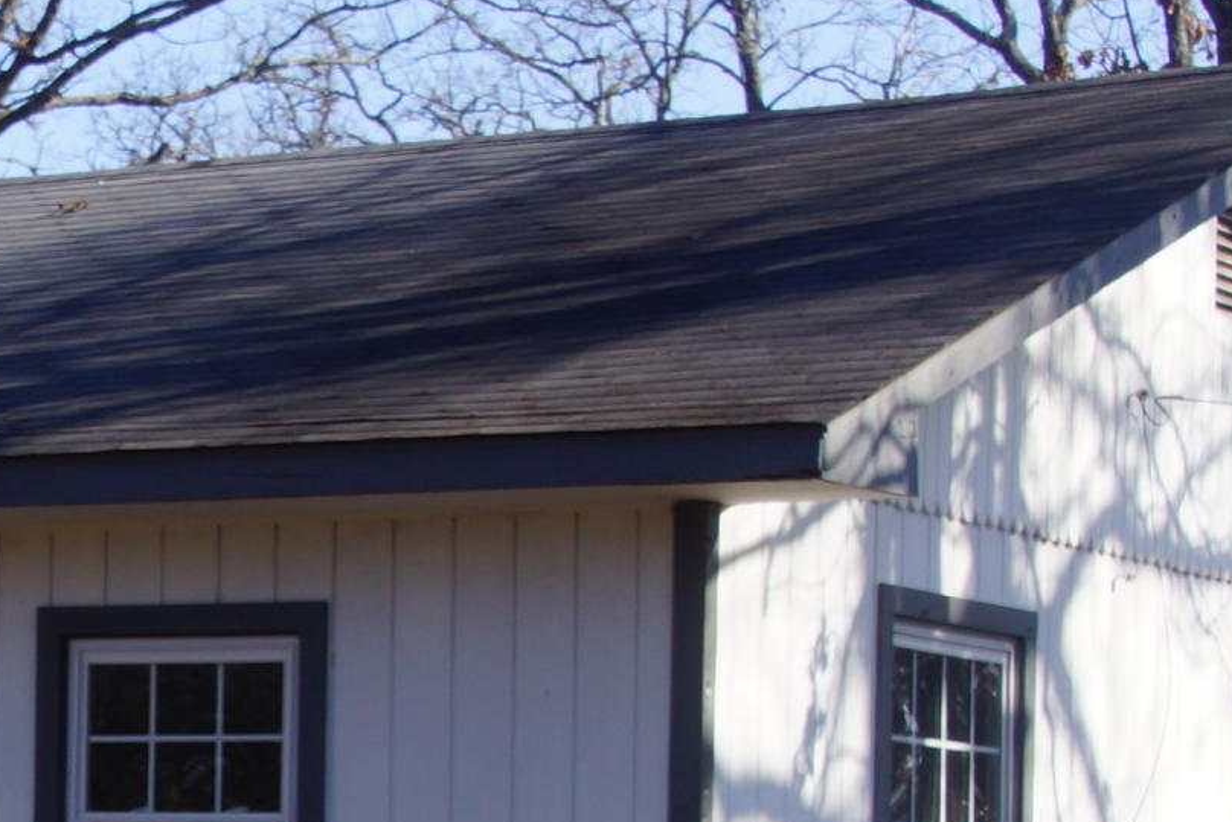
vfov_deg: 8.8
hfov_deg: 12.8
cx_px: -247
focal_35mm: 156
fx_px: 5339
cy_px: 786
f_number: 11
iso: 100
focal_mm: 28
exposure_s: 1/100
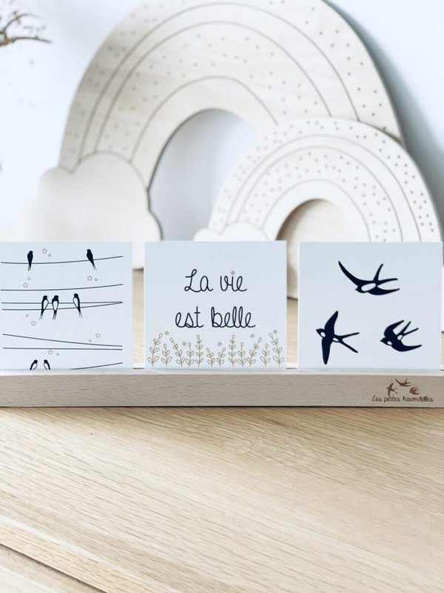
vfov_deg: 36.8
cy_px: 296
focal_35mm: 52
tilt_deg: -18.8
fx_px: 889
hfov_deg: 28.0
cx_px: 222
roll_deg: +0.9
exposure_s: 1/75
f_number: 2.4
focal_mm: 6
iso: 125
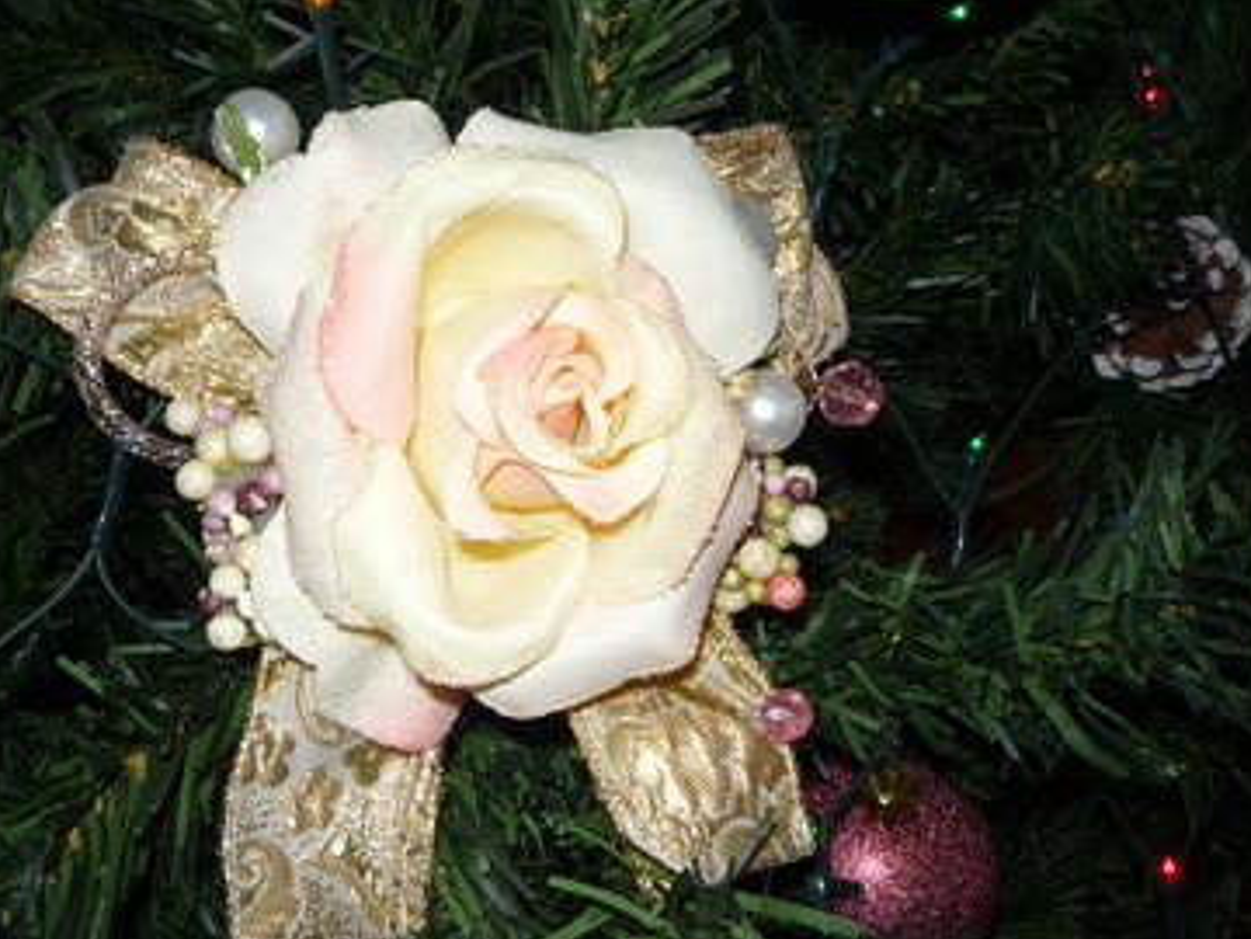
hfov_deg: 46.6
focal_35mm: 40
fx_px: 1446
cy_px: 470
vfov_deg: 36.0
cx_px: 521
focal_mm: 5.2
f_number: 4
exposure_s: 1/30
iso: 100
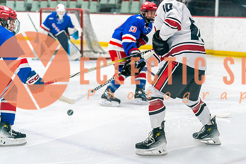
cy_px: 78
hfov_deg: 20.8
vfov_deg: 14.0
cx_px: 160
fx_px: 670
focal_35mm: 98
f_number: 2.8
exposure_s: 1/1000
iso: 3200
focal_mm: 70
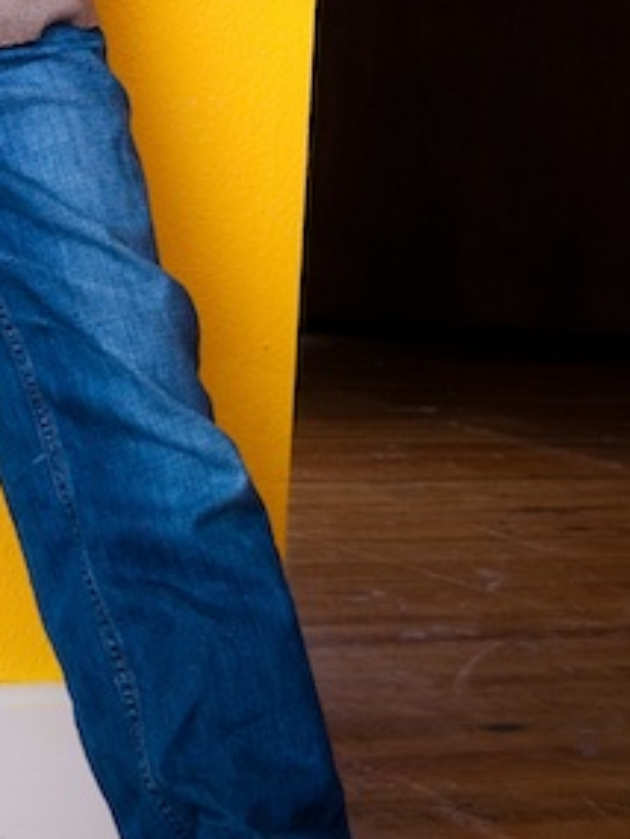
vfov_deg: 12.6
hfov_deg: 9.5
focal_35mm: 155
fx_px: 3758
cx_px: 6
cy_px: 3
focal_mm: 40
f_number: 11
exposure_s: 1/125
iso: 400
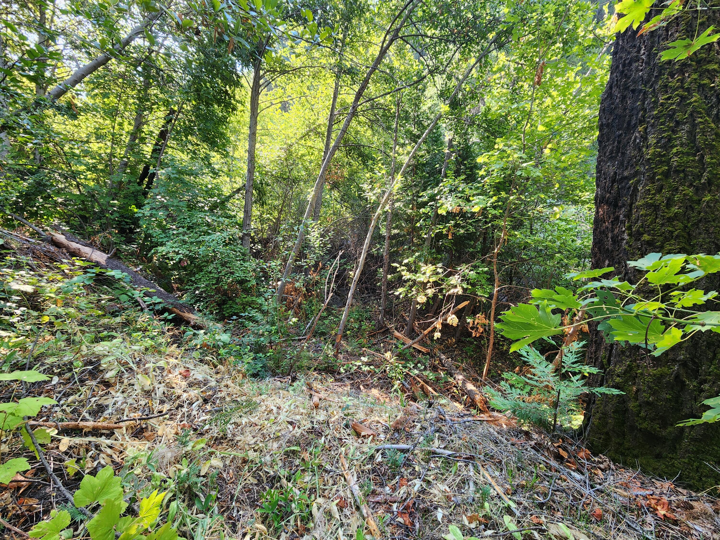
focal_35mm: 13
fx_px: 270
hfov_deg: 106.2
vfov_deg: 89.9
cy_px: 270
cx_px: 360
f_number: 2.2
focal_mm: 2.2
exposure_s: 1/60
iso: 64
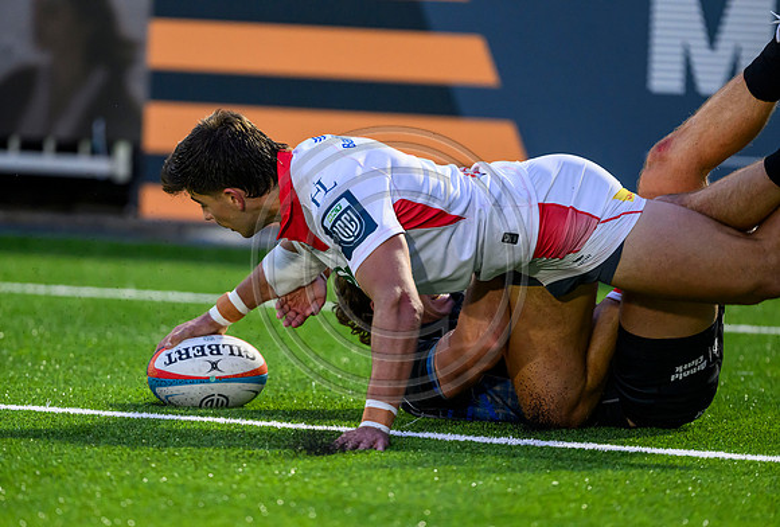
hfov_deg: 4.4
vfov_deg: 2.9
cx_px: 318
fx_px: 10261
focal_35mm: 472
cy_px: 308
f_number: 3.2
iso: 4000
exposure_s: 1/1600
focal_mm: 400
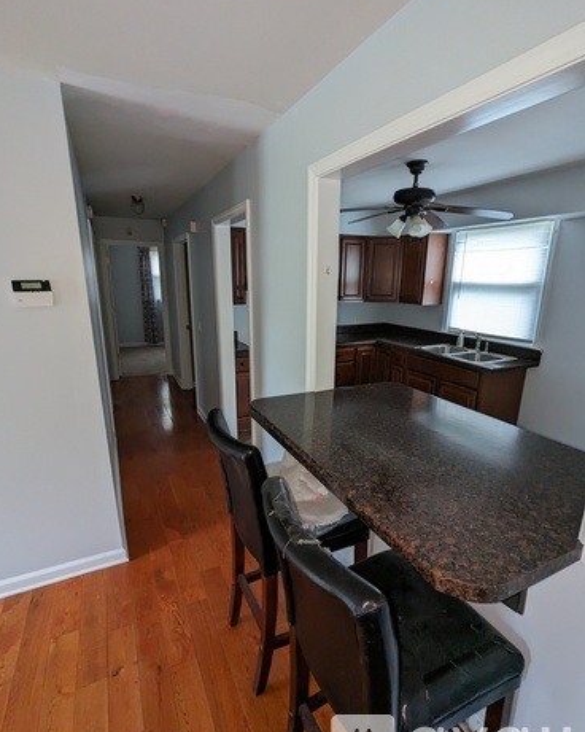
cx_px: 289
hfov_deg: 77.0
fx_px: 368
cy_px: 380
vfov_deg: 89.6
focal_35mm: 17
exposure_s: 1/27.3
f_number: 2.2
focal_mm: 2.35
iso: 214
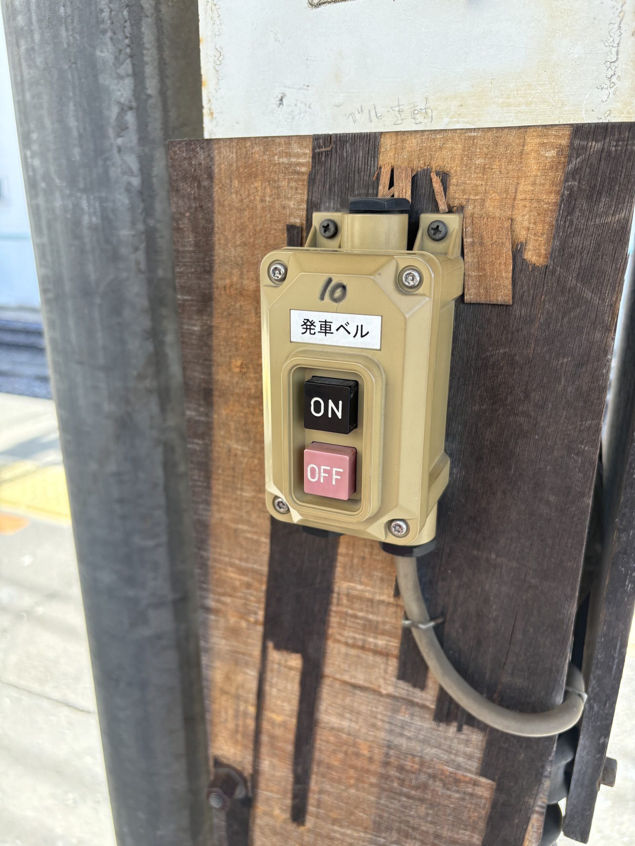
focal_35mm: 26
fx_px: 636
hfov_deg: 53.1
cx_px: 318
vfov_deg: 67.3
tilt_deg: -17.8
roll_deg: -0.8
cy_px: 423
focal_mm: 5.96
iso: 64
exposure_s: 1/243
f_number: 1.6
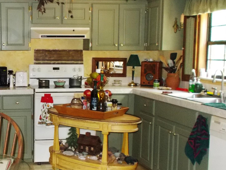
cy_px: 94
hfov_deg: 33.8
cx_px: 26
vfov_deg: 27.0
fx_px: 353
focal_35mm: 54
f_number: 3.2
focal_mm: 4.6
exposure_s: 1/25
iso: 400
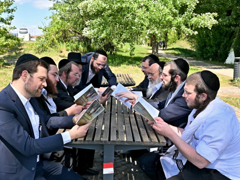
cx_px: 115
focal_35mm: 40
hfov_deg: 46.8
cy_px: 89
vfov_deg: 35.9
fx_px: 277
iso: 100
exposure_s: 1/200
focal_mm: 24
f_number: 9
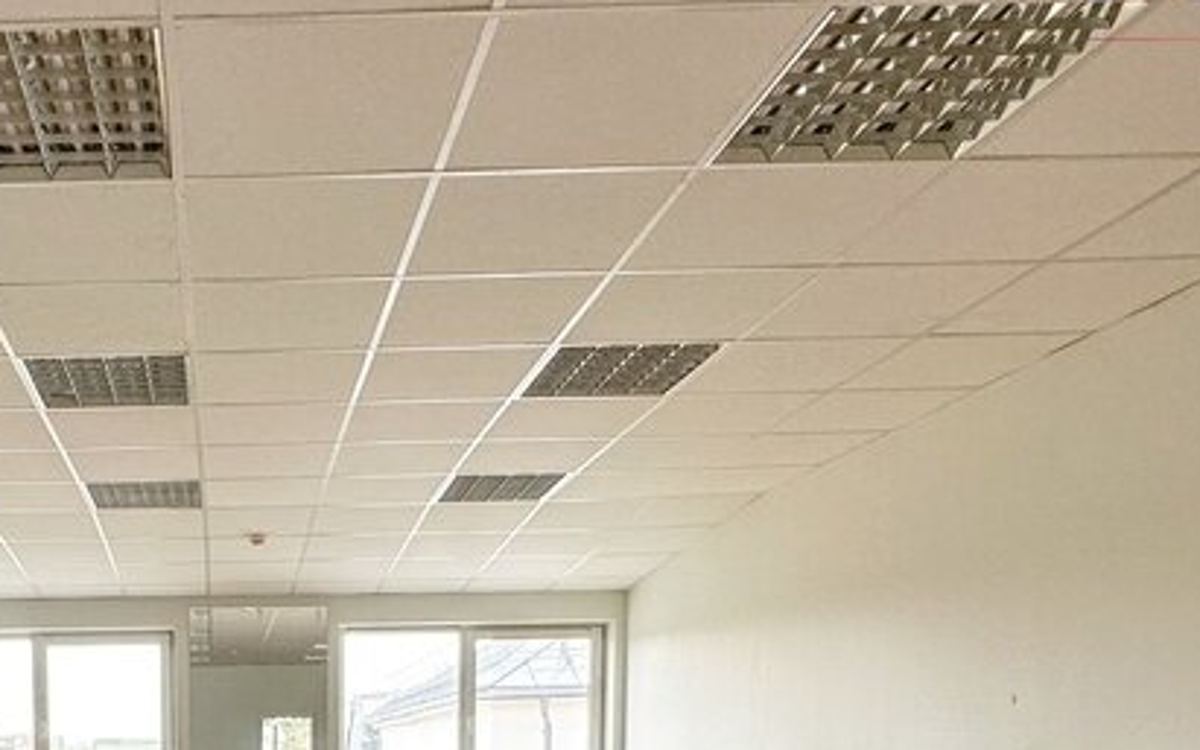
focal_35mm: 37
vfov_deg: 30.0
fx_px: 1210
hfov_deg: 48.8
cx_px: 190
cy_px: 875
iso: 50
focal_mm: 2.22
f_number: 2.2
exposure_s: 1/99
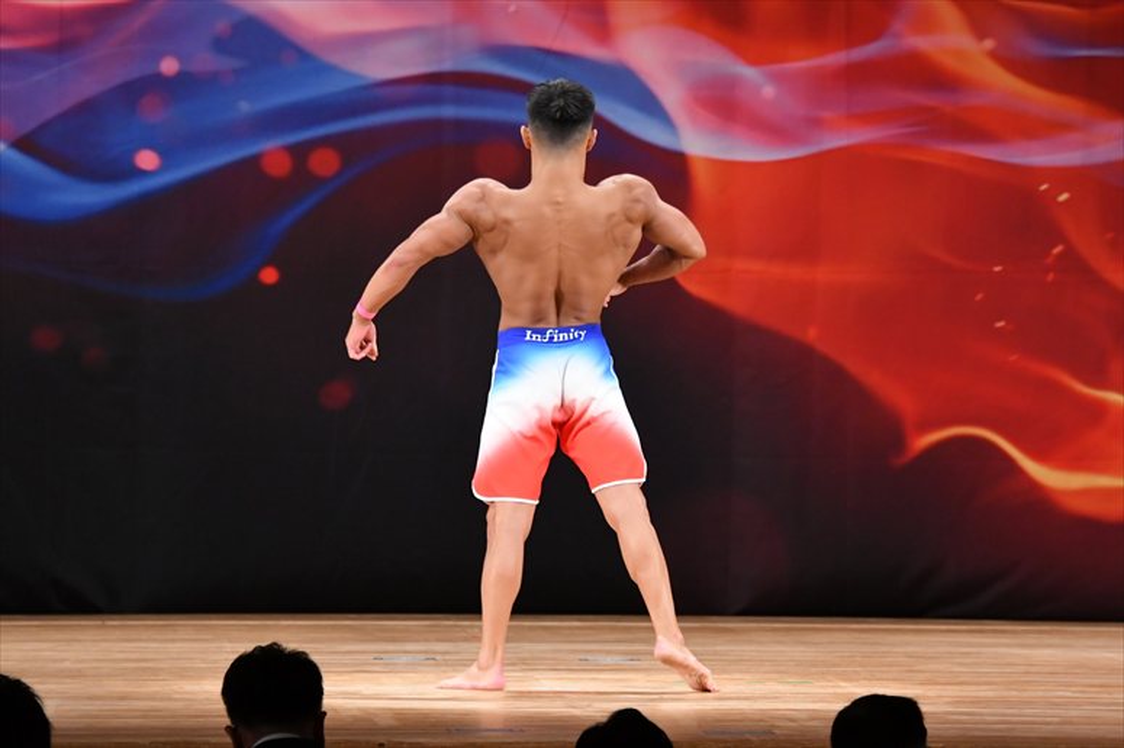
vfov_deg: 5.7
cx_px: 562
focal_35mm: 240
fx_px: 7490
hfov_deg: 8.6
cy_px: 374
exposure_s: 1/400
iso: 3200
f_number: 5.6
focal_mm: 160
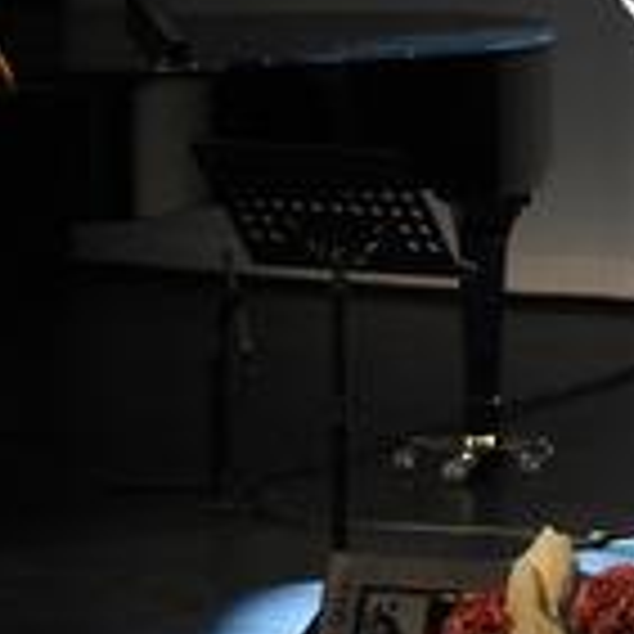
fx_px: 7045
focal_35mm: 340
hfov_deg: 5.1
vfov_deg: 5.2
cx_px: 958
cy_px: 171
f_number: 4
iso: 4000
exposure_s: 1/250
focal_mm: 125
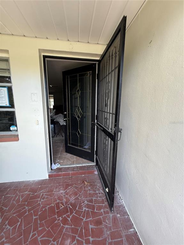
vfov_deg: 102.1
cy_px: 122
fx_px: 99
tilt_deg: -6.3
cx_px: 92
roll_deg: +0.2
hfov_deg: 85.7
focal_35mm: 14
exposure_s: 1/99
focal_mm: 2.22
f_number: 2.2
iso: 100
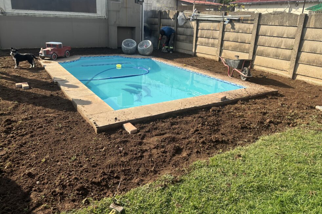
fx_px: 233
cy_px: 92
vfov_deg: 49.4
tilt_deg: -16.2
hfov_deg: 69.4
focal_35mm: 26
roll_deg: -2.8
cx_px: 158
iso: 80
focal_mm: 6.86
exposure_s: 1/1988
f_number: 1.78
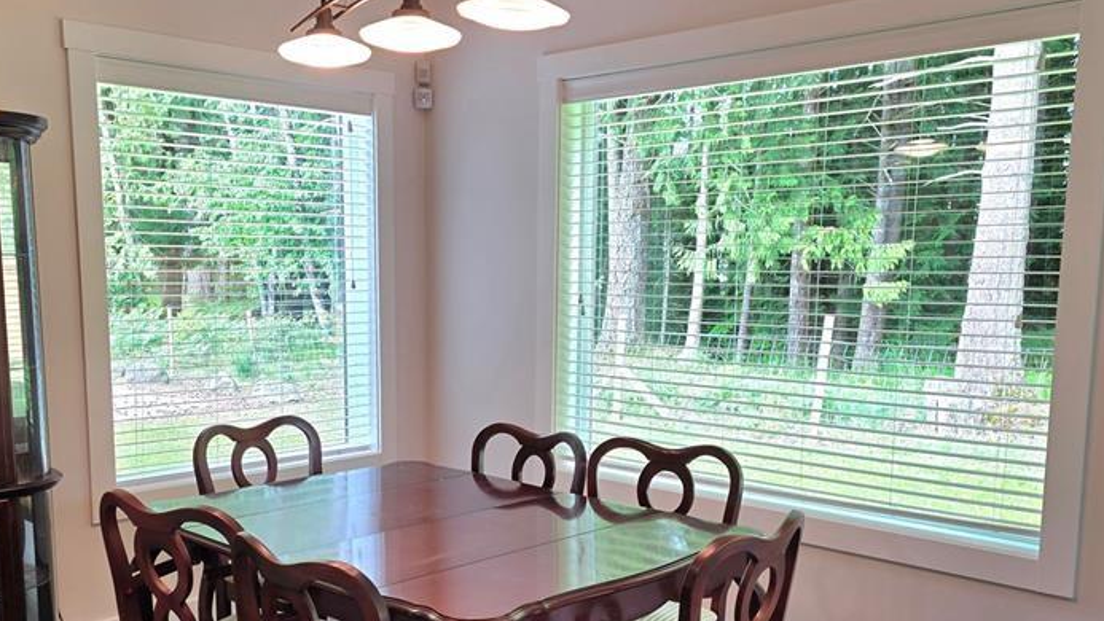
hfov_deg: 53.8
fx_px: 1083
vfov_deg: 31.7
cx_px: 473
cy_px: 417
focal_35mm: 37
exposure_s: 1/120
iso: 64
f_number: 1.7
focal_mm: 6.3
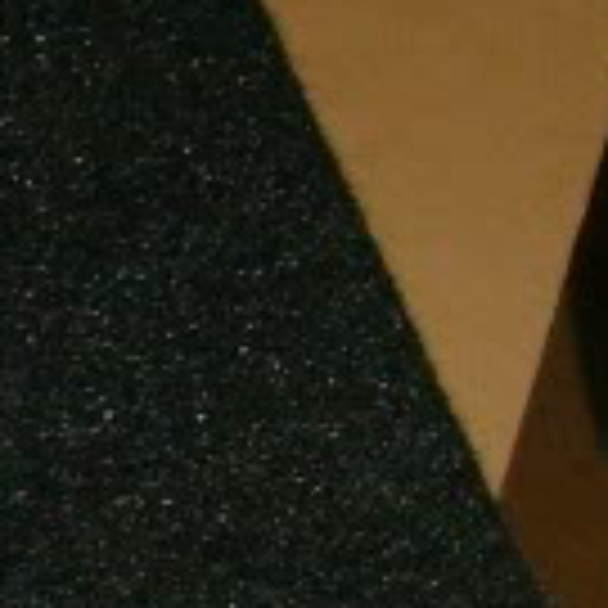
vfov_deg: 7.4
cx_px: -1279
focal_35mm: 234
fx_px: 4650
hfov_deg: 6.7
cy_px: 847
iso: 100
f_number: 2.8
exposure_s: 1/45
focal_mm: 5.8
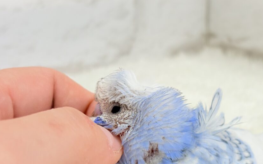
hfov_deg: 25.6
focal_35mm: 80
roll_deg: +0.9
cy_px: 116
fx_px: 573
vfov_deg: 16.3
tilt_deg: -20.9
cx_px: 188
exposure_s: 1/100
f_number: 1.6
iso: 64
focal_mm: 5.96
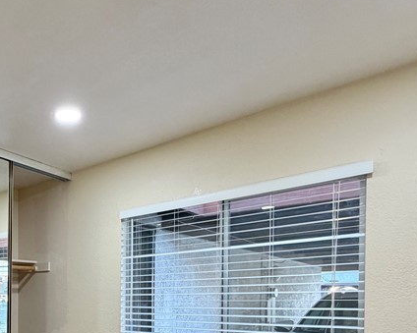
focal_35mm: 33
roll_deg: +0.4
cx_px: 61
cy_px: 307
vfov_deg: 40.7
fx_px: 407
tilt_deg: -0.6
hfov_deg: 49.7
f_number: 2.2
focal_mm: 2.22
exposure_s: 1/120
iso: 250
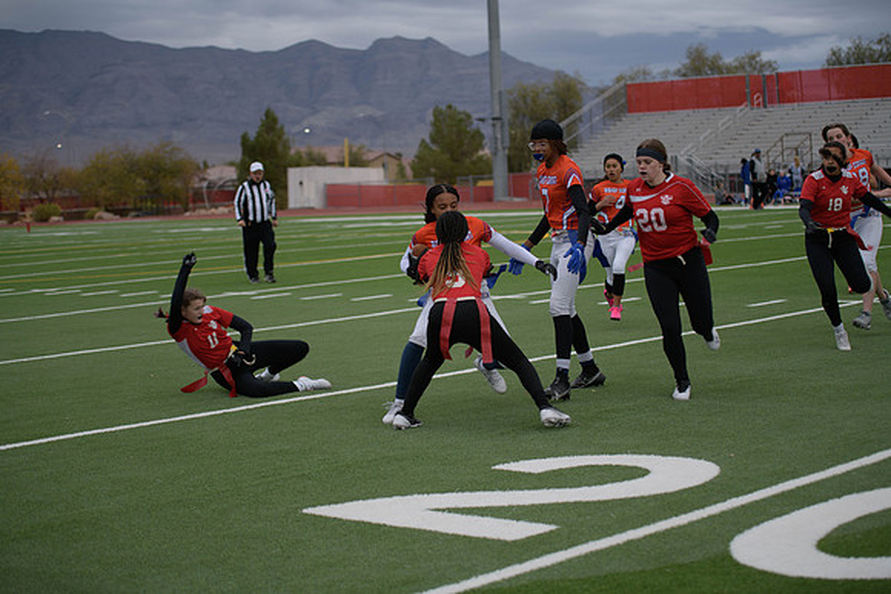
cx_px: 446
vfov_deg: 19.5
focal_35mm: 70
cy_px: 297
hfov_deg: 28.8
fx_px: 1733
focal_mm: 70
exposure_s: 1/200
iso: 160
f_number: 2.8
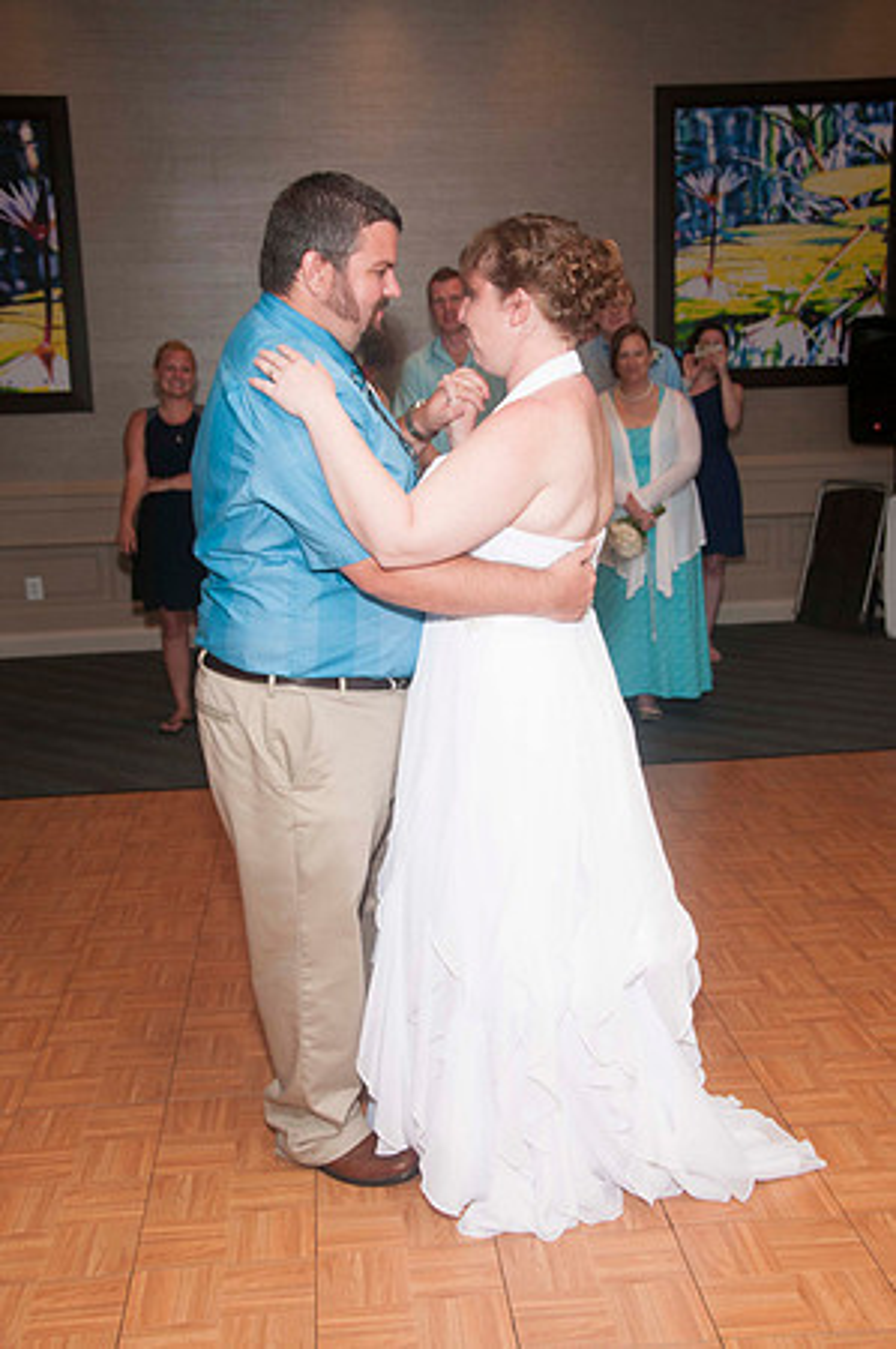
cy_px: 674
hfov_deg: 34.1
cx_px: 448
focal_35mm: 39
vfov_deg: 49.6
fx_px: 1459
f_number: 5.6
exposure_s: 1/60
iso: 400
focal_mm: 26
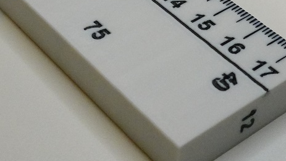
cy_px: -20
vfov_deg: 12.0
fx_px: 751
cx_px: 140
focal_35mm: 99
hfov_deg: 21.6
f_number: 6.3
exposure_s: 1/1000
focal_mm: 14.69
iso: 4000
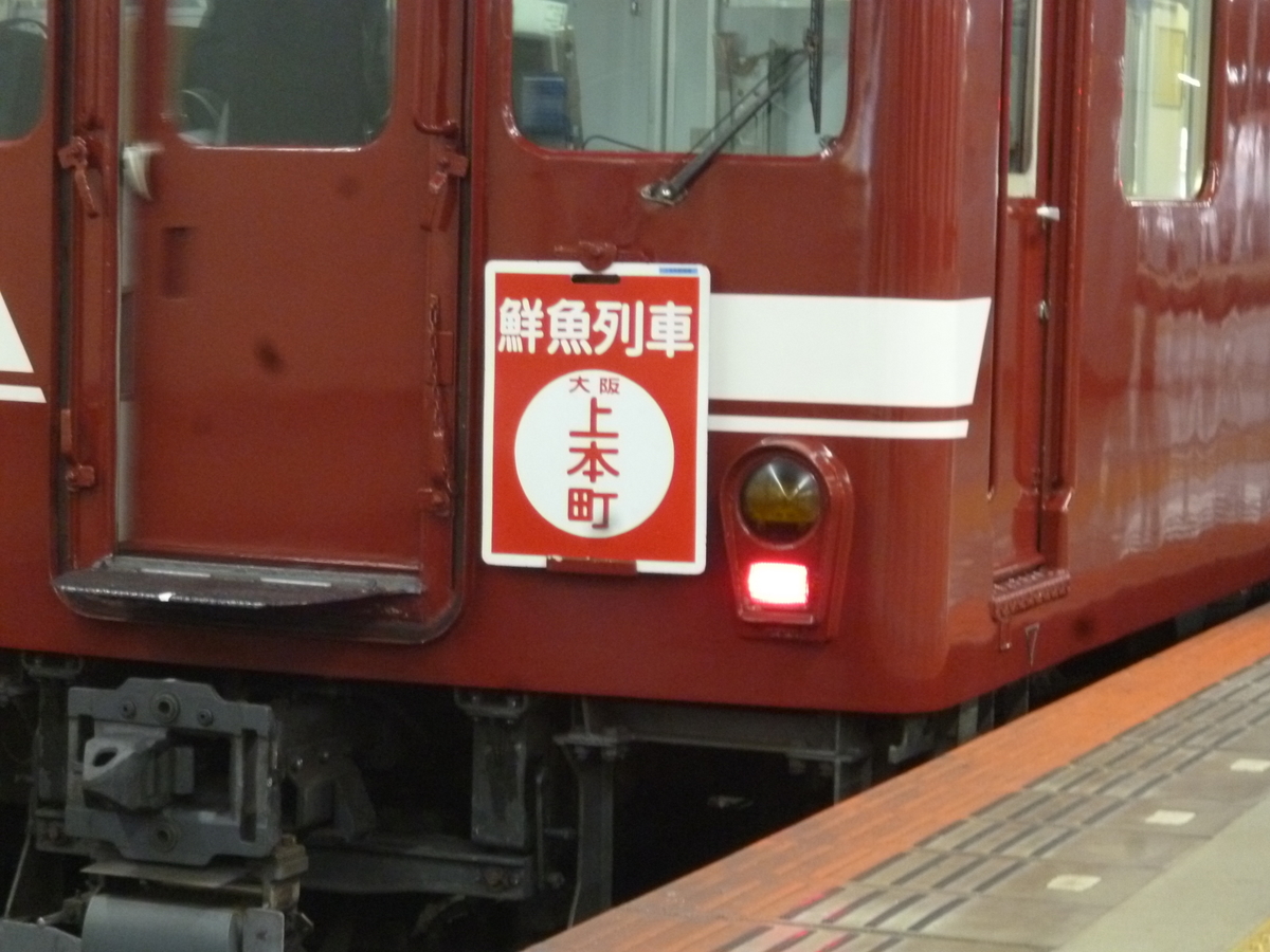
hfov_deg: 20.0
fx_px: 3595
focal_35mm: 98
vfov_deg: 15.1
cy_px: 476
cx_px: 635
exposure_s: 1/4
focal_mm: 17.5
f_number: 6.2
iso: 640
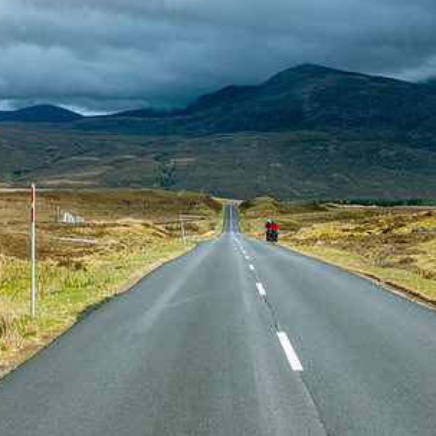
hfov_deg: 26.5
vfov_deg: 26.5
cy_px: 189
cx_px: 190
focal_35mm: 65
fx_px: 926
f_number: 7.1
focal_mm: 14.7
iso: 125
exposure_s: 1/250
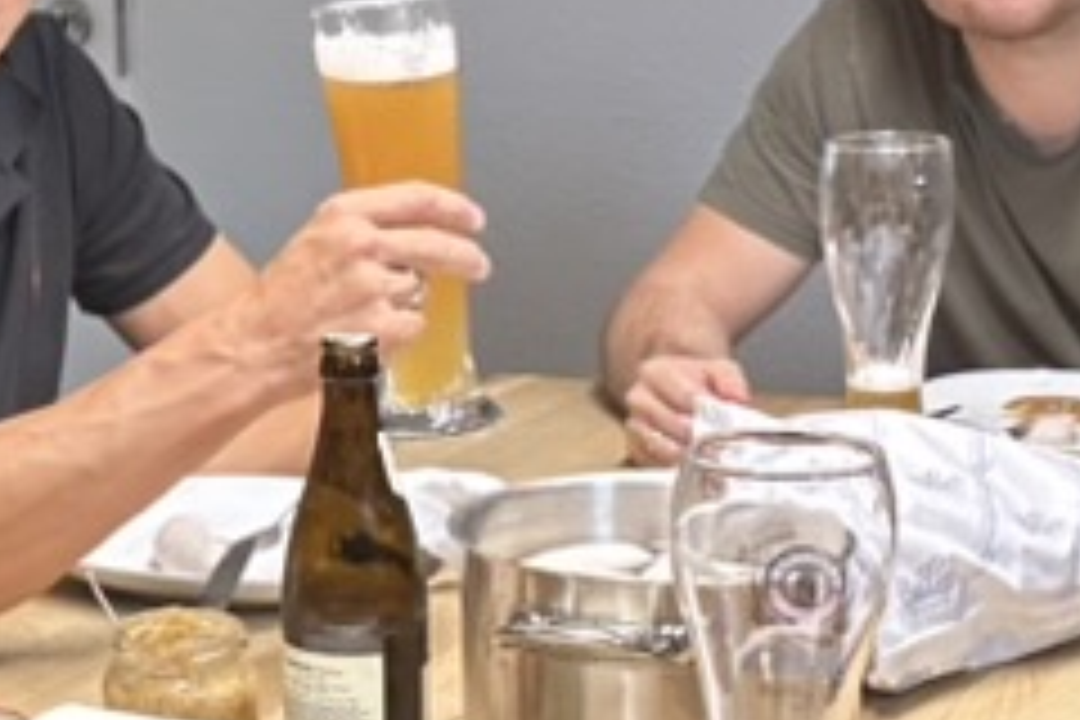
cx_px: 342
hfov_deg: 19.9
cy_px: 405
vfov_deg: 13.4
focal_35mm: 102
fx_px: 3060
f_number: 1.9
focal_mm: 2.69
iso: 125
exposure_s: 1/60
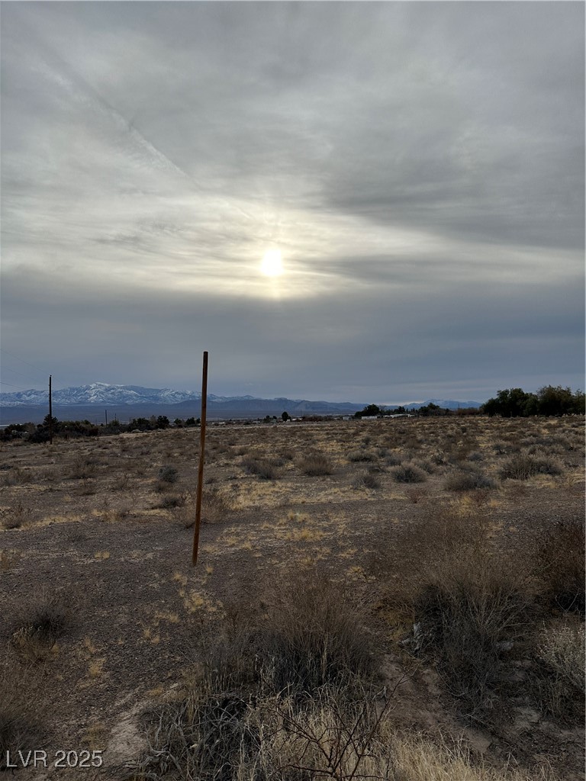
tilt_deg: +4.4
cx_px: 293
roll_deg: +0.9
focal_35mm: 24
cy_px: 390
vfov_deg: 71.6
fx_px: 542
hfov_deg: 56.8
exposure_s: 1/8197
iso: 80
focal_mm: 6.86
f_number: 1.78
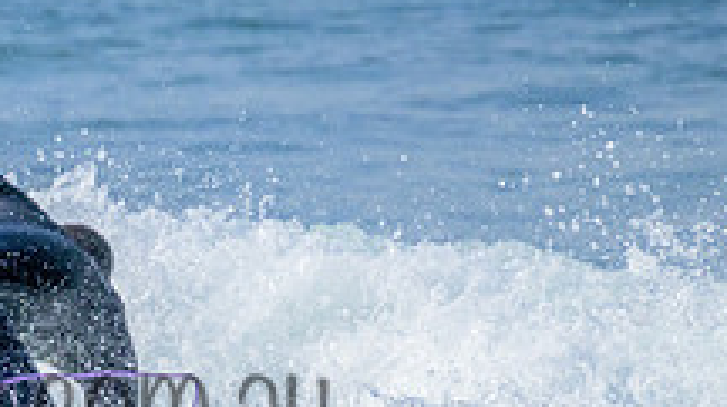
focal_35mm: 2253
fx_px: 43388
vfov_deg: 0.5
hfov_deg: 1.0
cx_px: -27
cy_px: 362
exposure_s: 1/1600
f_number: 11
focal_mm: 800
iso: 1800
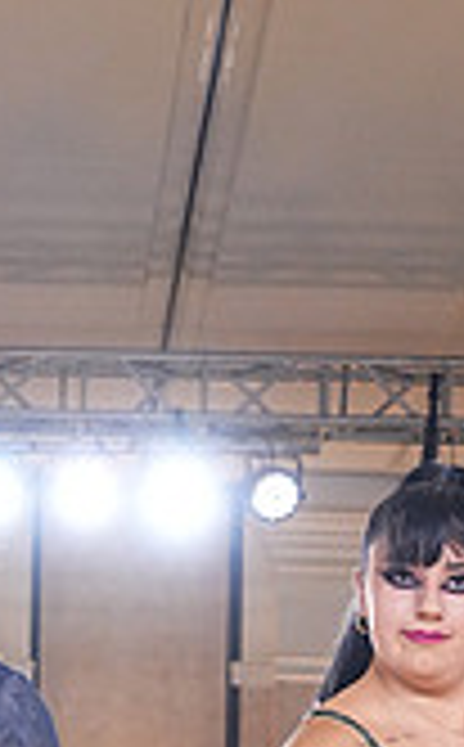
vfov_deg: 11.5
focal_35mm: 175
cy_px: 1084
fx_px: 3559
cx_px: 124
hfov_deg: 7.5
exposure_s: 1/200
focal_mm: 49
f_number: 6.3
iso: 5000
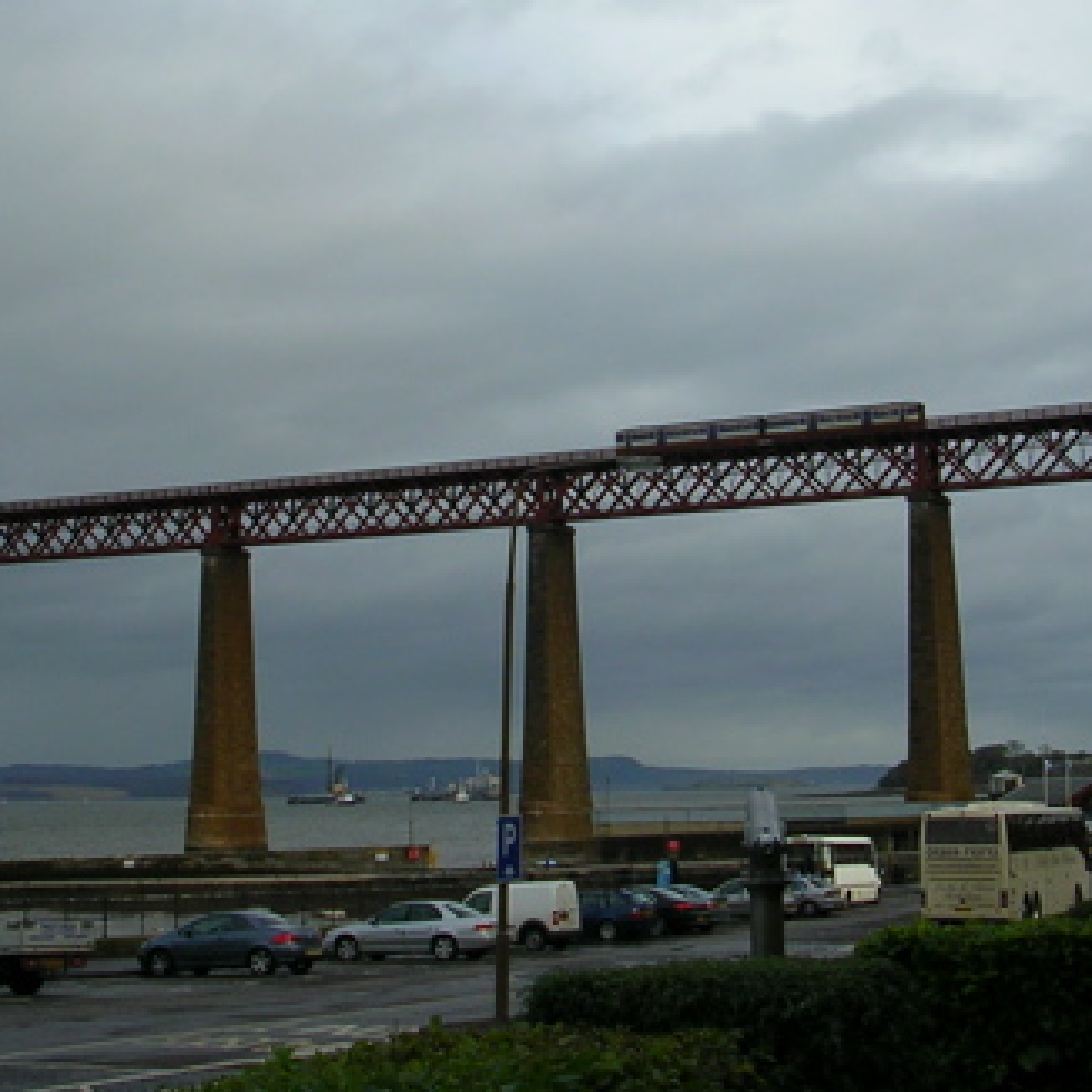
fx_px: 2356
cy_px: 332
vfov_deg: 25.9
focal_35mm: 66
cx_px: 623
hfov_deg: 26.1
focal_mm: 5.8
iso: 50
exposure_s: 1/337
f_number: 5.6
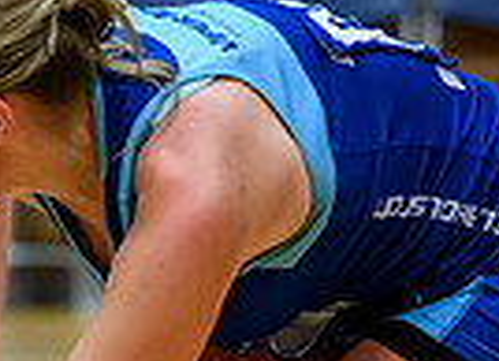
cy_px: 730
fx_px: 9282
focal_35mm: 652
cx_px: -445
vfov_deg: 2.2
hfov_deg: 3.1
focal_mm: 120
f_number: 2.8
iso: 5000
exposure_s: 1/1000
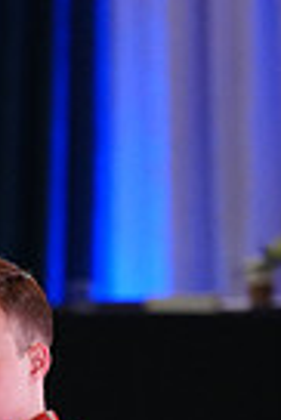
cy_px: 794
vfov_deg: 2.6
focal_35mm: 775
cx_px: 69
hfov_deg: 1.8
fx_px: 9050
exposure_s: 1/500
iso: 2500
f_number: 2.8
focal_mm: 182
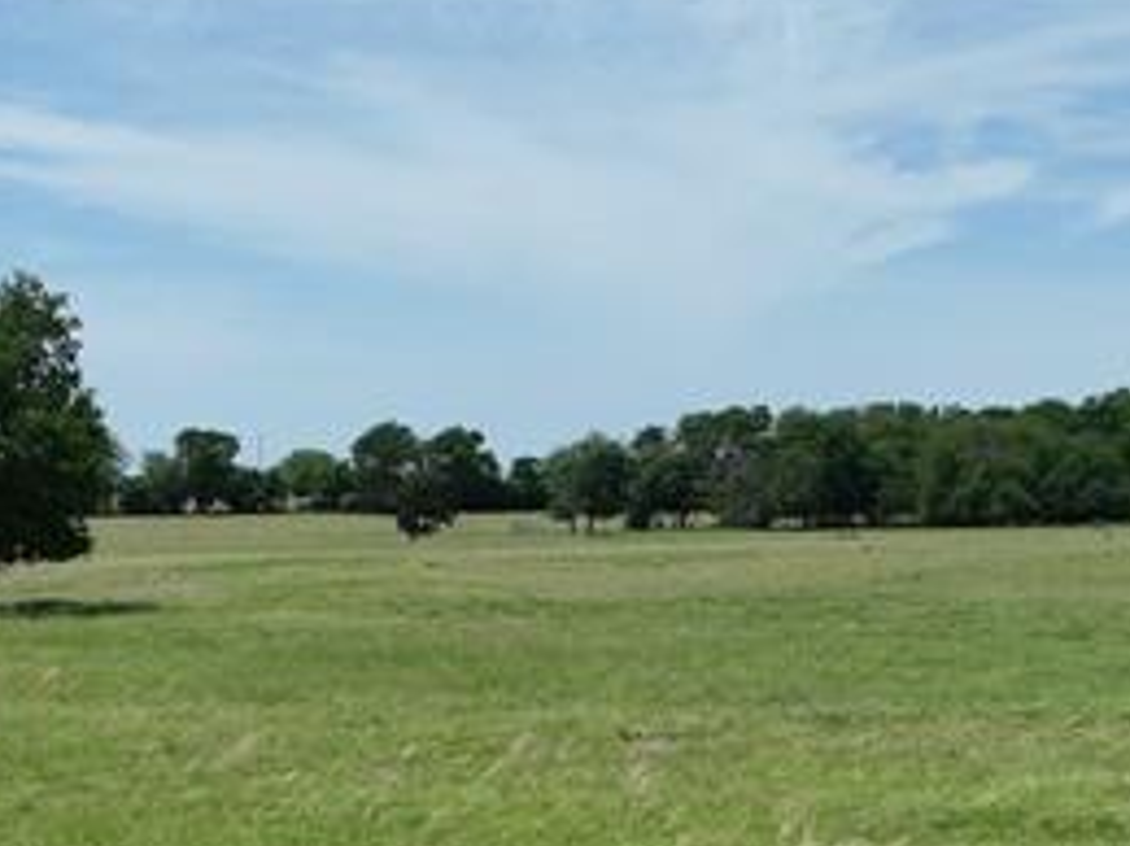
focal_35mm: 95
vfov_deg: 14.4
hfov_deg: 20.5
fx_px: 3100
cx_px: 816
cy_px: 1293
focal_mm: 12.29
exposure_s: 1/2000
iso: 100
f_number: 2.8
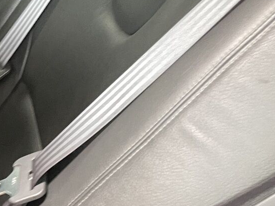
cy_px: 89
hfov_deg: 21.0
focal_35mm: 81
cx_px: -120
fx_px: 643
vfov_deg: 18.2
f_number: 1.6
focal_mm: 4.2
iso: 500
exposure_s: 1/56
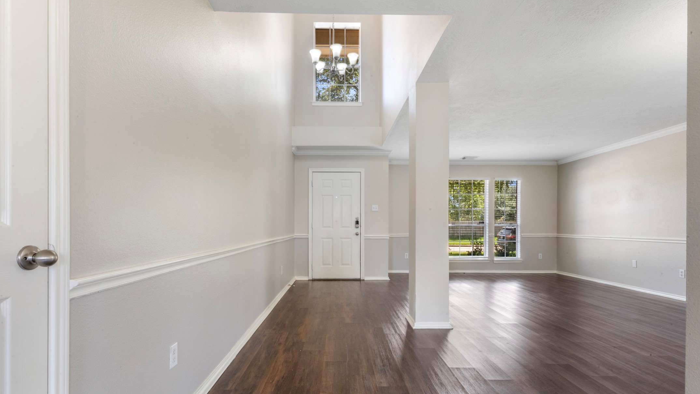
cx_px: 349
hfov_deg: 92.7
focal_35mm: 18
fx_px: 334
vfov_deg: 60.7
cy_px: 226
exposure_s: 2.5
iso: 250
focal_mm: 17
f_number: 8
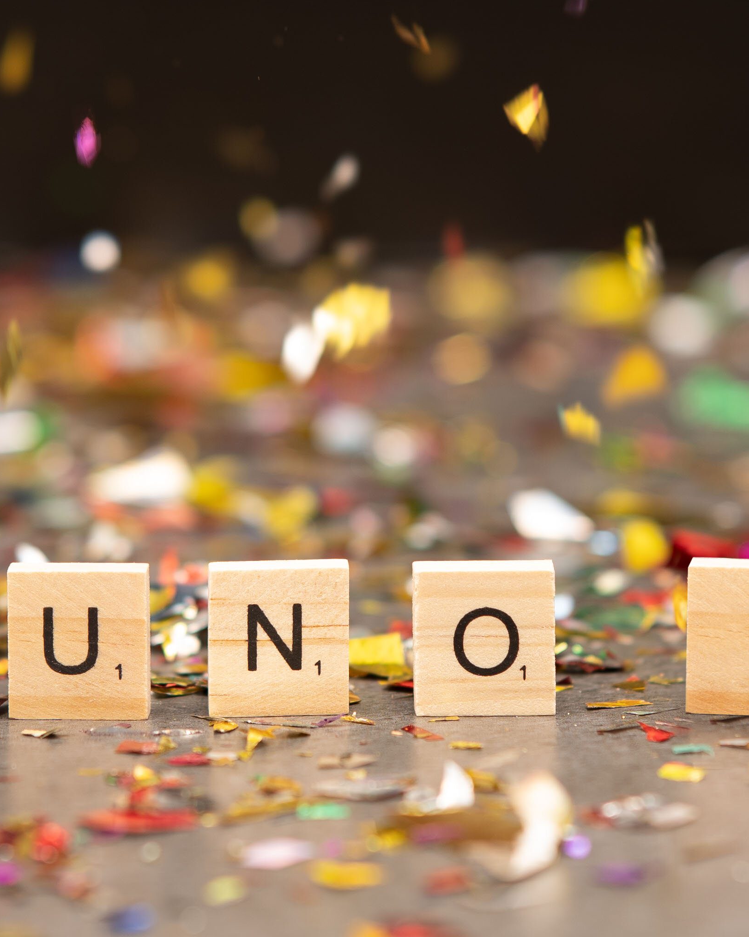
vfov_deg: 8.2
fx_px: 6540
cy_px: 353
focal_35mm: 236
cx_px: 368
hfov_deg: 6.6
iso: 50
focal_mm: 85
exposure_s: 1/160
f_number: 2.5
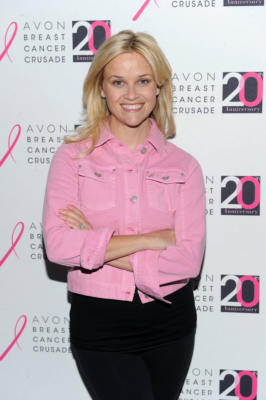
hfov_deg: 19.4
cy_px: 200
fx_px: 777
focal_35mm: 70
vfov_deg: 28.9
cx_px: 133
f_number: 7.1
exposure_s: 1/250
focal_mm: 70
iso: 400
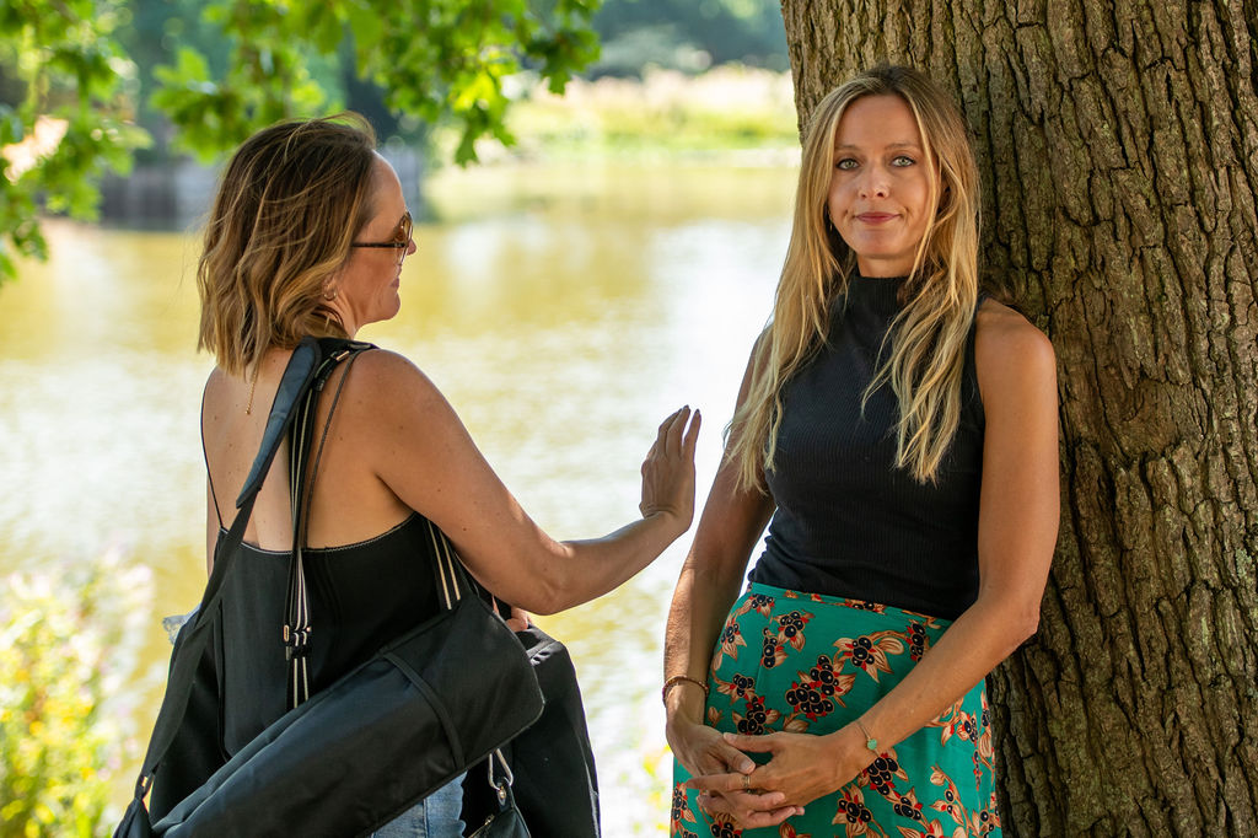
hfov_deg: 18.0
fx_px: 3968
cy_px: 385
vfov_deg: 12.1
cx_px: 659
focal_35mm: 114
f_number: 2.8
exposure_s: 1/400
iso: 250
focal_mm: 70
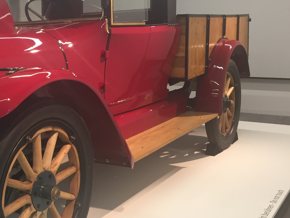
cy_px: 96
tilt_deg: -9.2
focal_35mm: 54
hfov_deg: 34.0
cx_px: 40
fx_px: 452
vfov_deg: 27.0
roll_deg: +0.6
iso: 80
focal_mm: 4.15
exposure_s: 1/33
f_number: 2.2
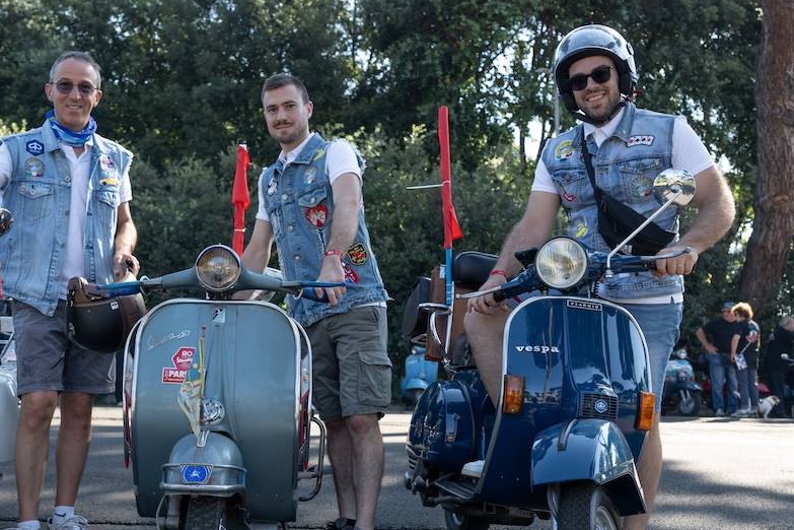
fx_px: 1014
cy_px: 300
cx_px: 277
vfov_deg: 29.2
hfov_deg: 42.3
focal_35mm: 46
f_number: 4.5
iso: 125
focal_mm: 30
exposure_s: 1/200
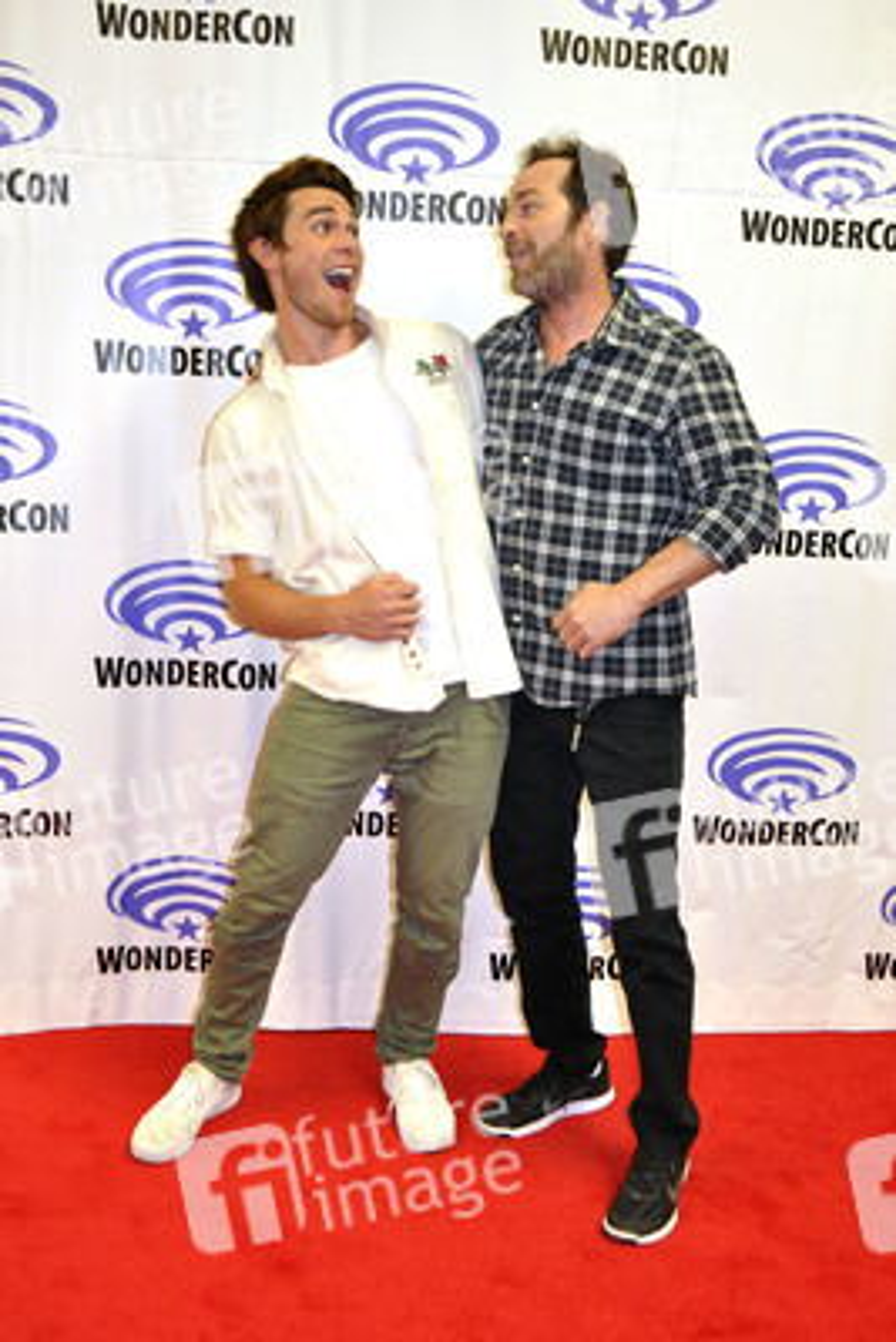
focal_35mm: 36
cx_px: 448
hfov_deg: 36.9
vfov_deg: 53.1
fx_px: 1343
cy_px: 671
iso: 1000
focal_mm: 24
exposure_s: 1/60
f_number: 4.5
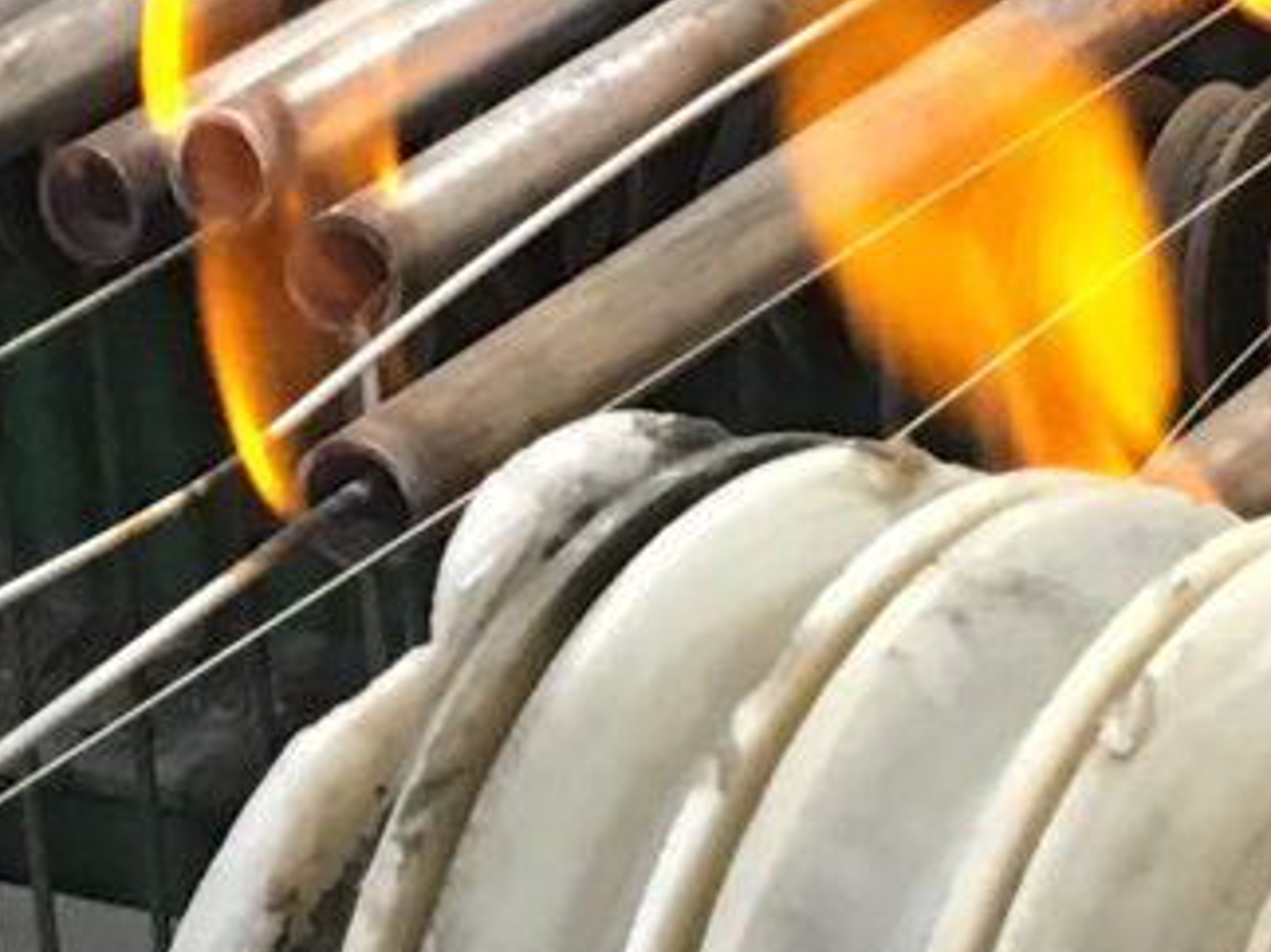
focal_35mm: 184
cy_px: 570
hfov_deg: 10.7
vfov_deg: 8.1
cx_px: 83
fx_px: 6753
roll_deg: +4.9
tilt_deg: -19.5
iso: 80
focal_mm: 4.15
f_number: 2.2
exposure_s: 1/10
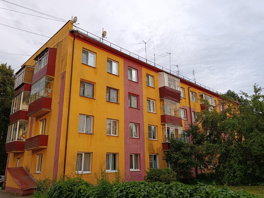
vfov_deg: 49.9
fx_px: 214
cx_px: 132
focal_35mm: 28
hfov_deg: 63.4
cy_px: 99
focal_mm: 6.11
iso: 50
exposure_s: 1/117
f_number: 1.7
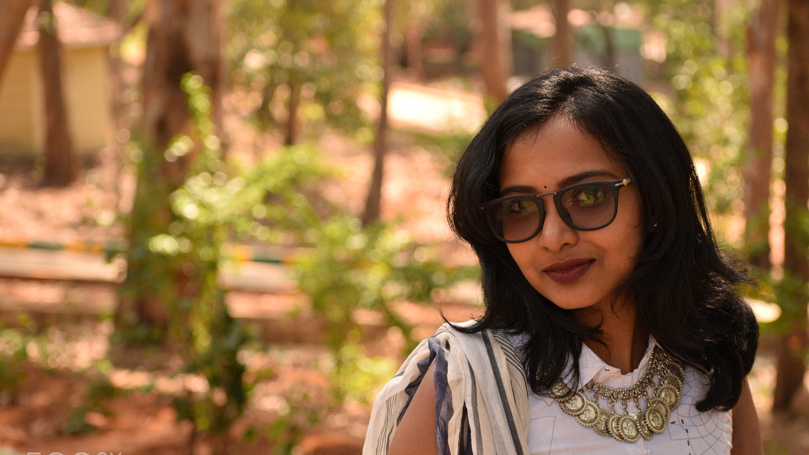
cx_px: 403
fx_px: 2381
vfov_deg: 10.9
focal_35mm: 111
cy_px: 259
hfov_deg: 19.3
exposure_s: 1/250
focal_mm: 70
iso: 180
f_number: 4.5
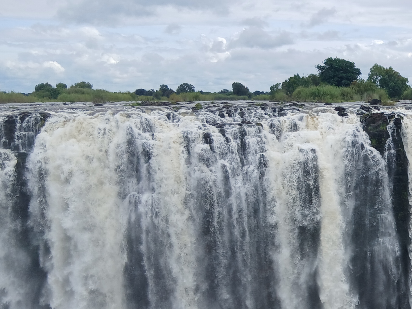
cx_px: 456
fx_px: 738
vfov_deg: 23.2
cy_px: 263
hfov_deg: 28.3
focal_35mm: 62
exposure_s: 1/517
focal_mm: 3.98
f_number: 1.8
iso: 20
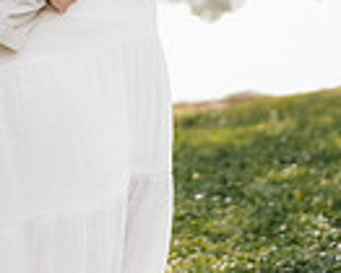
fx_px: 2101
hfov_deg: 9.2
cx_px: 18
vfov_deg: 7.3
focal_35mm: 208
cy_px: -202
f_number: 2.2
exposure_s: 1/400
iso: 125
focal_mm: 50
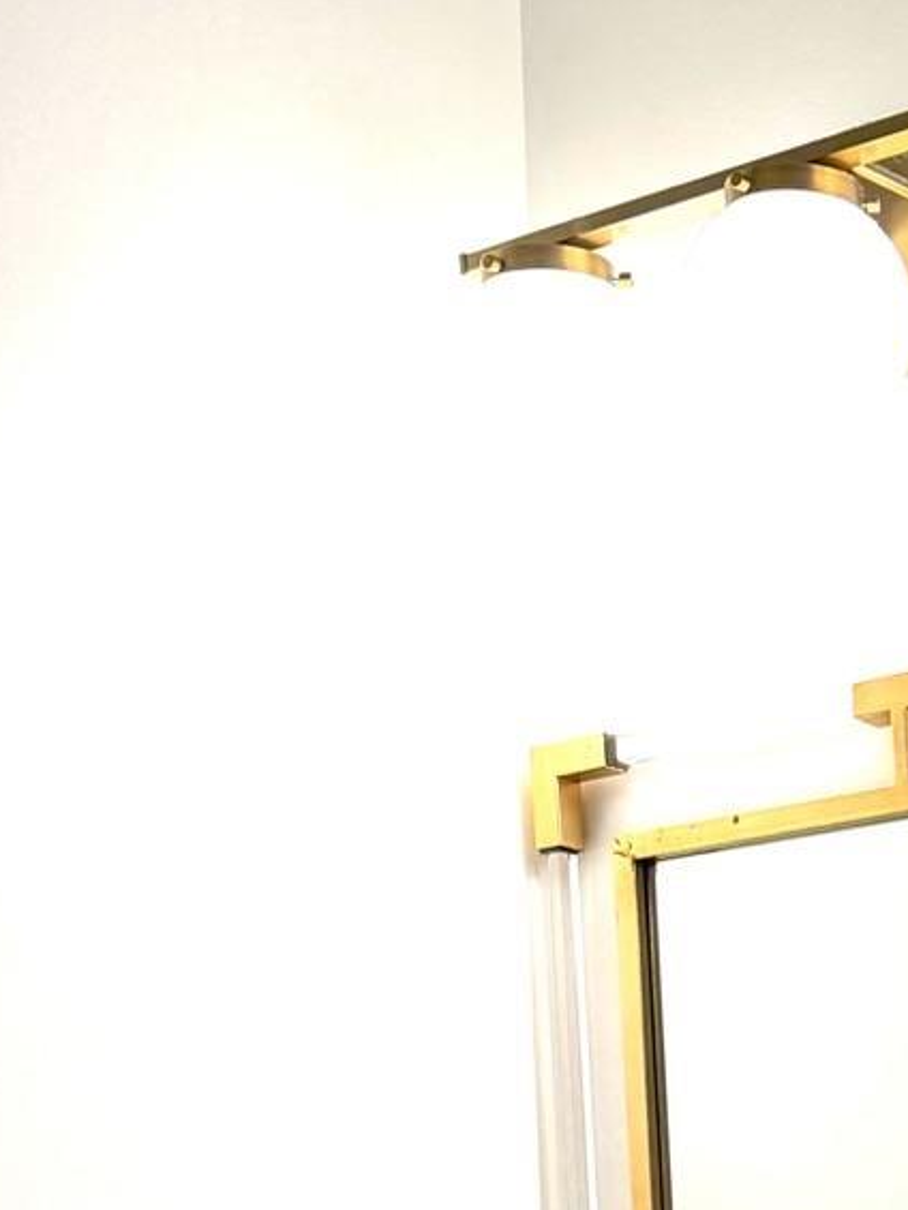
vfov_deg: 20.3
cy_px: 1643
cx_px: 1476
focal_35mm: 87
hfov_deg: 15.3
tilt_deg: -3.6
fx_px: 3042
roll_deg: +0.3
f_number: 1.78
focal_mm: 6.76
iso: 80
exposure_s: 1/173
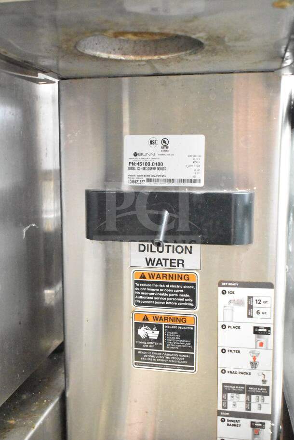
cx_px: 147
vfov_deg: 47.9
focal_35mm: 40
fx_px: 496
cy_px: 220
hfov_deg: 33.0
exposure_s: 1/40
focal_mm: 27
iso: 20000
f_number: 4
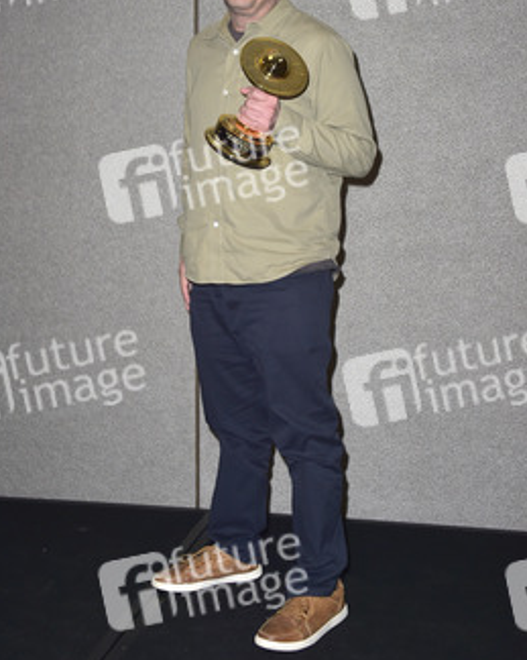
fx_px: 858
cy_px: 277
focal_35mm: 44
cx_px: 264
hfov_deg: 34.1
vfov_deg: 41.9
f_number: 6.3
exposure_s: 1/250
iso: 500
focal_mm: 38
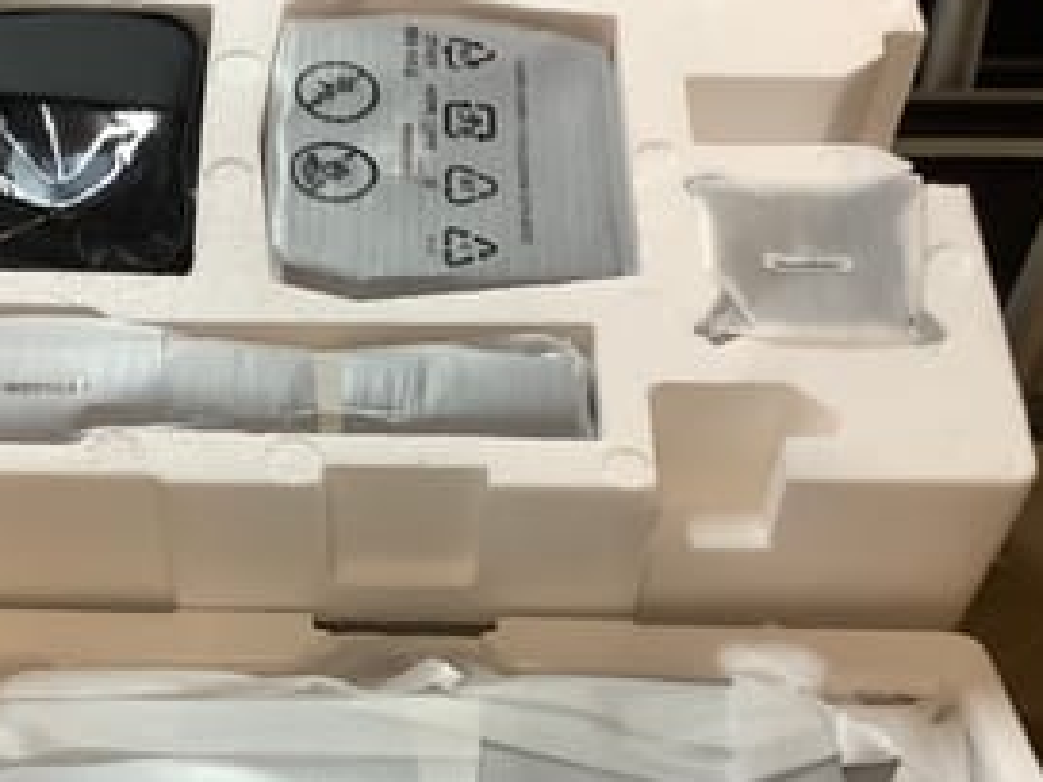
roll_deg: +1.6
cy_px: 657
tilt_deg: -34.4
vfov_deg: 25.1
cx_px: 395
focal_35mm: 57
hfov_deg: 33.6
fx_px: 1717
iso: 200
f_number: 2.4
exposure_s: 1/50
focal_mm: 3.3
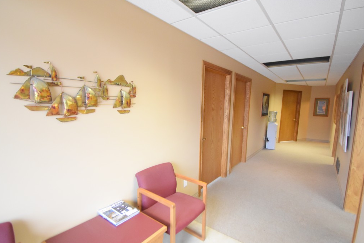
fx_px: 172
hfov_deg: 93.2
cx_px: 190
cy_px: 127
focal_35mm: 17
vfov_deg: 70.4
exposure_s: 1/60
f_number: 4.5
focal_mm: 10
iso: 3200
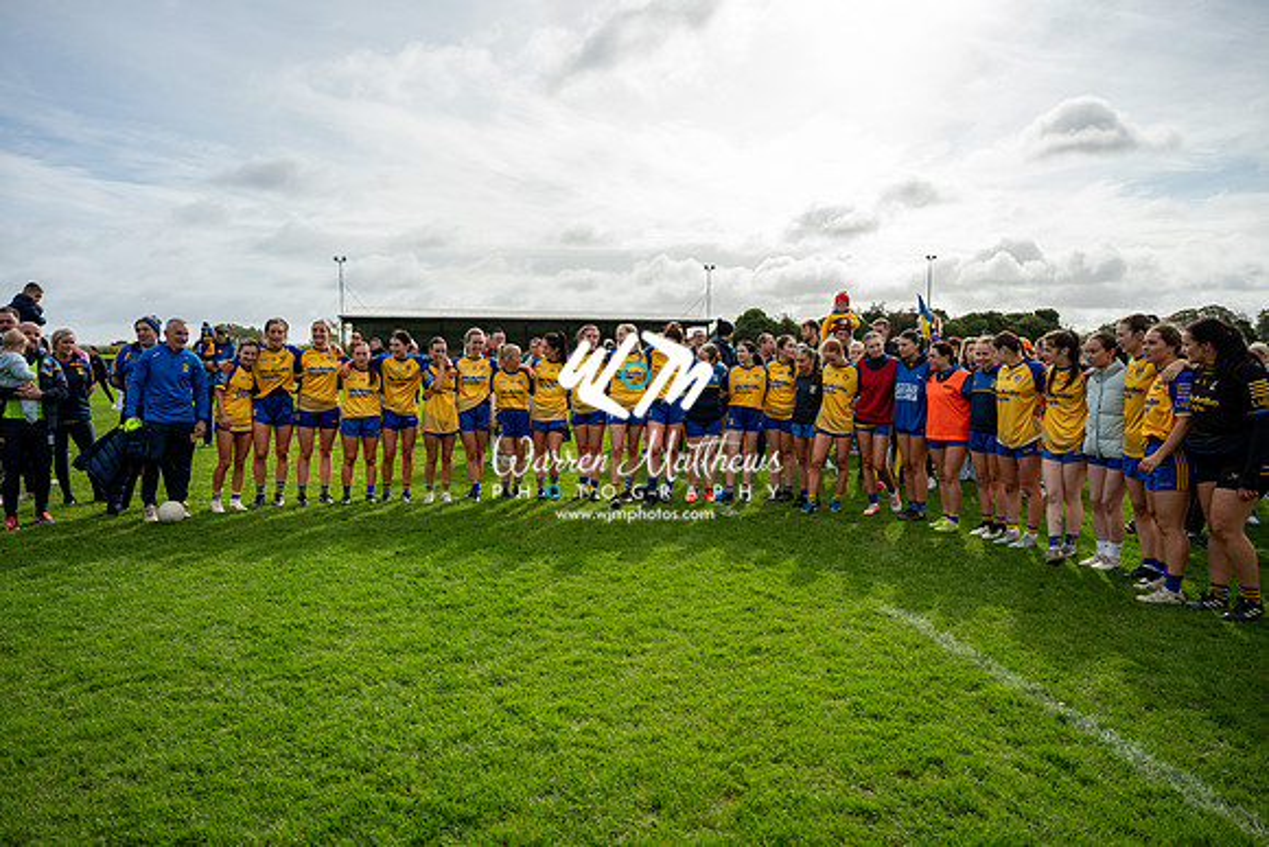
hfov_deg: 73.7
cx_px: 634
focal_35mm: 24
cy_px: 424
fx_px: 846
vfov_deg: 53.2
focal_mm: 24
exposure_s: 1/1600
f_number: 2.8
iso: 100
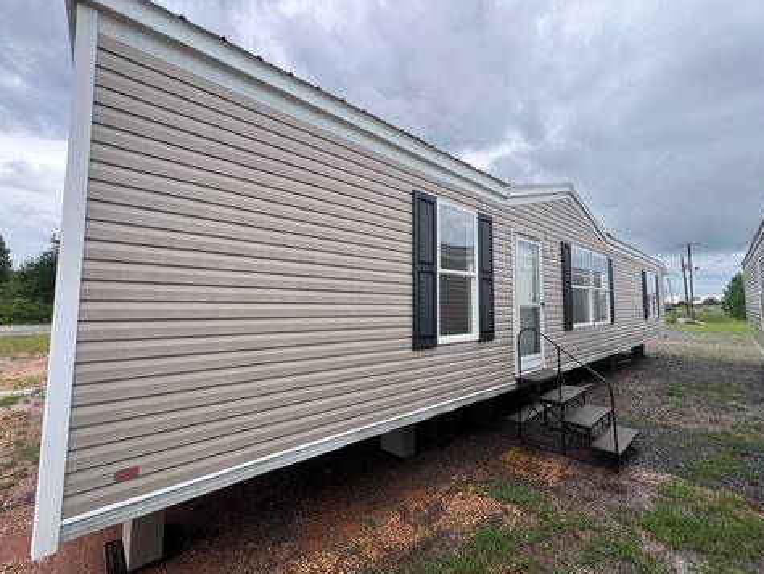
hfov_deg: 102.0
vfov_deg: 85.7
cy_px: 280
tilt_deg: +5.4
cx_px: 373
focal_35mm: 14
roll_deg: -0.8
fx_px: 309
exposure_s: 1/112
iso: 32
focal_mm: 1.57
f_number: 1.8
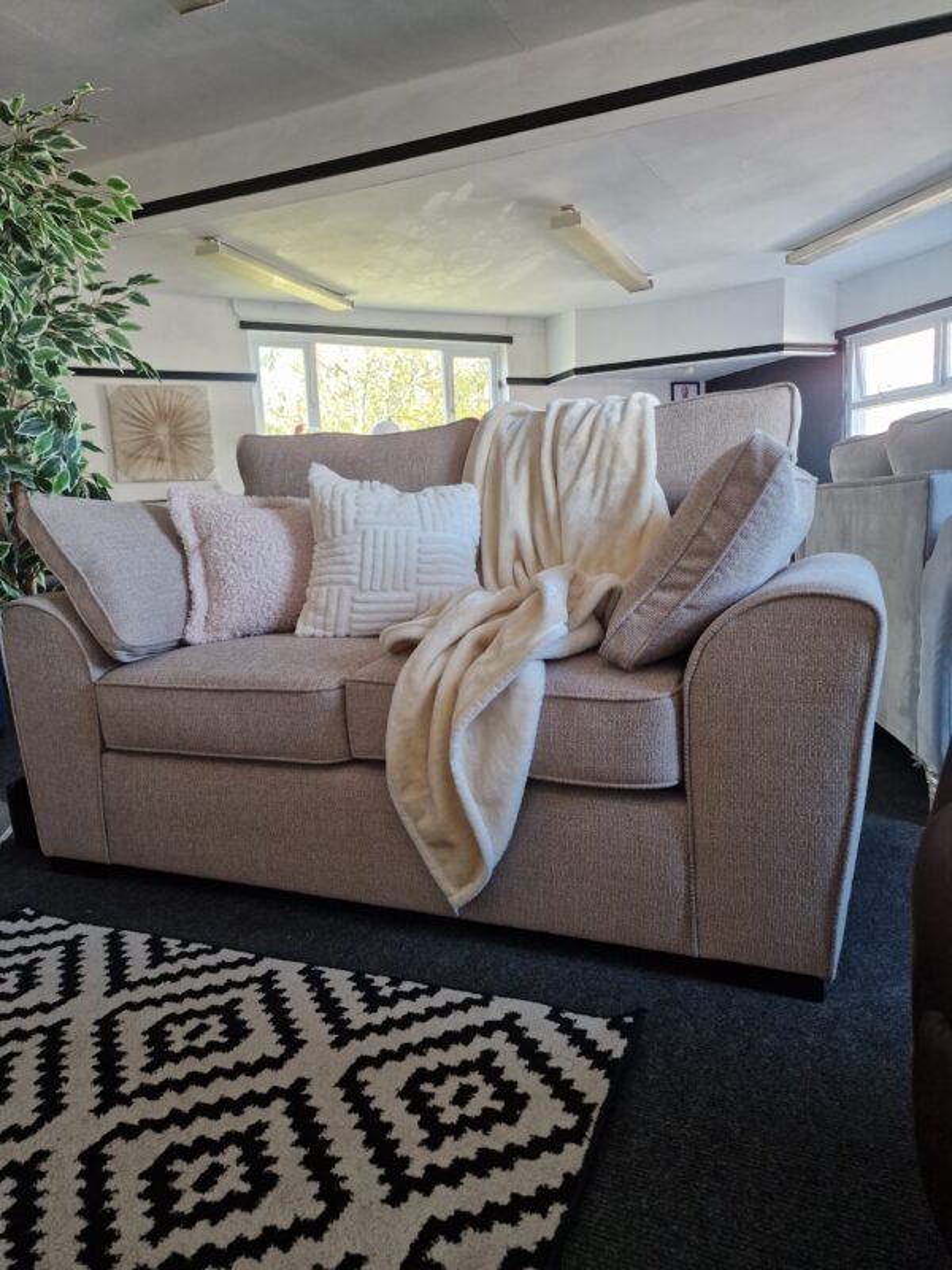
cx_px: 476
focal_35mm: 23
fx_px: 843
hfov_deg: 58.9
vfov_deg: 73.9
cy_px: 635
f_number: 1.8
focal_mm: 6.4
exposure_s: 1/100
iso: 250
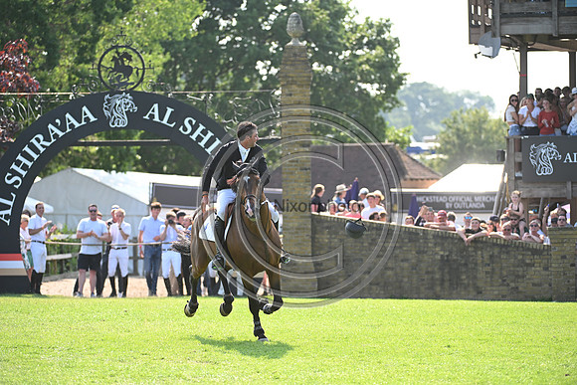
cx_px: 288
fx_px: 3206
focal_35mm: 200
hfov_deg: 10.3
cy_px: 192
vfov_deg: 6.9
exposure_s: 1/1250
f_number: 4.5
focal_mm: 200
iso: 720
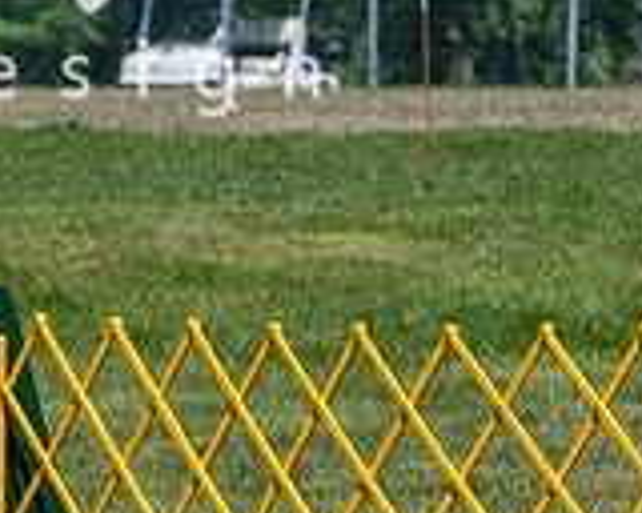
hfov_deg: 4.2
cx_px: -259
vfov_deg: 3.3
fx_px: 8816
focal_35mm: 464
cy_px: 216
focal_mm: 117
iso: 100
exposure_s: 1/640
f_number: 6.3
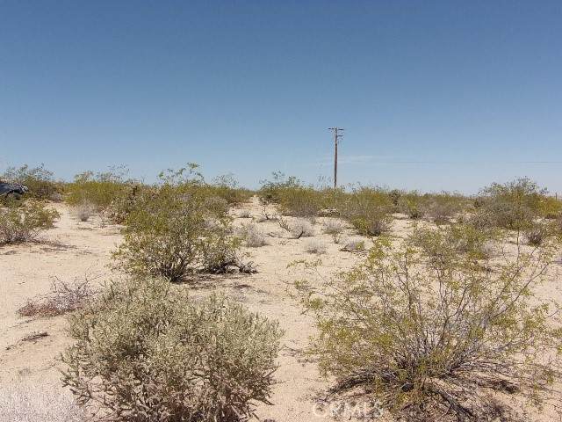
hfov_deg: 60.0
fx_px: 487
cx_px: 281
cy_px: 211
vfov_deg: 46.8
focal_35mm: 30
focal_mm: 5.4
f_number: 11.67
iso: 80
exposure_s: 1/170
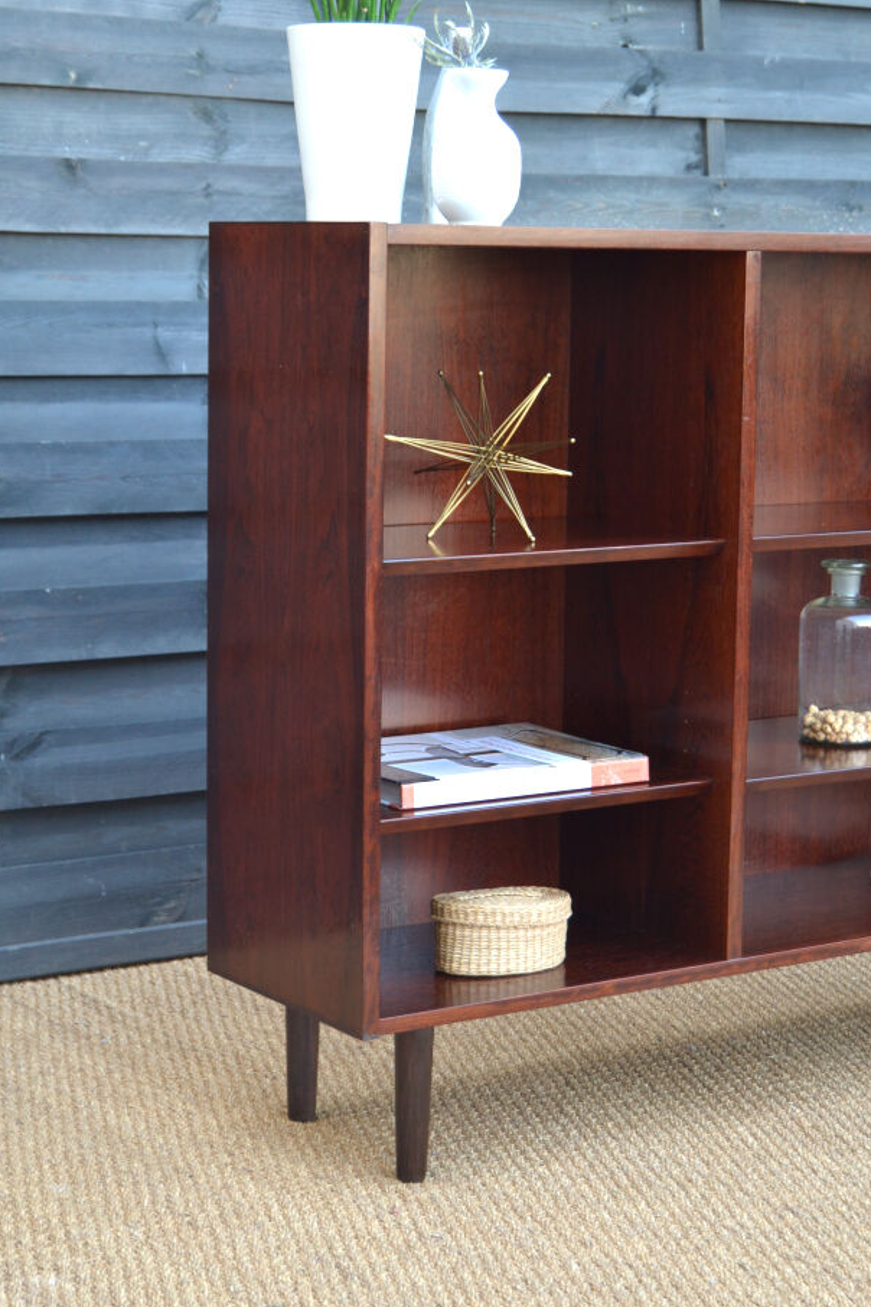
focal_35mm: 73
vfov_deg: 27.7
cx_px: 450
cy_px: 597
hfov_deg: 18.7
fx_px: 2649
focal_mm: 42
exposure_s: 1/60
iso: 400
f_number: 5
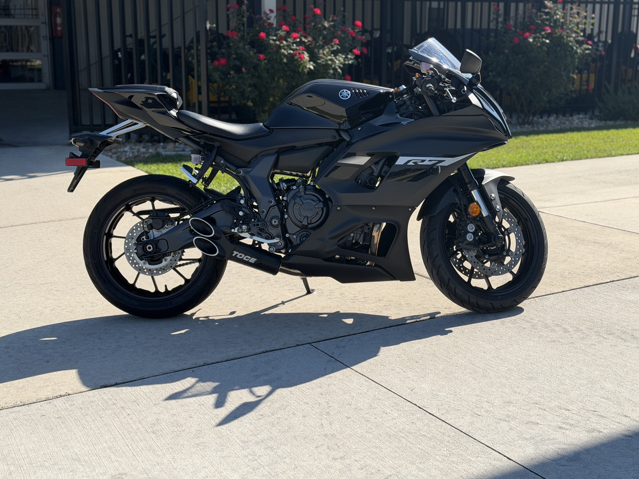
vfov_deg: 28.0
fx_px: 960
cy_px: 225
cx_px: 309
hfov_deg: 36.8
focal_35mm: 52
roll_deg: +0.5
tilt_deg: -10.4
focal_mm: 6.76
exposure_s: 1/3378
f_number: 1.78
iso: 64
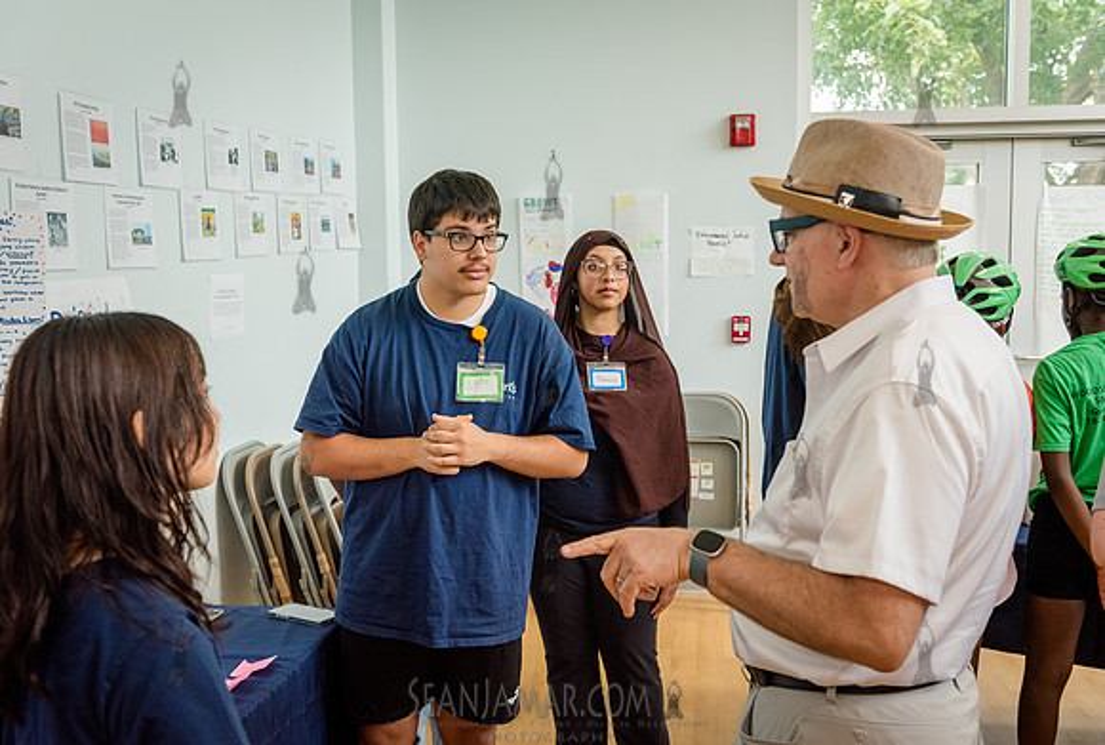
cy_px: 372
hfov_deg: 50.2
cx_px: 558
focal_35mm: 38
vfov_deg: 35.1
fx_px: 1178
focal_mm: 38
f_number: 4.5
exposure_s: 1/400
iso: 3200
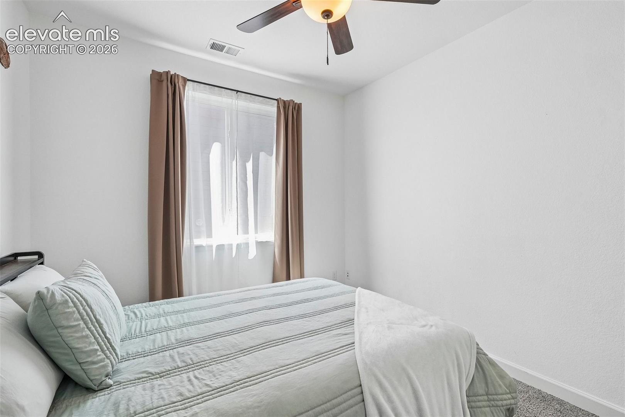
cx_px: 312
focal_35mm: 15
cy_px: 208
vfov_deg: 77.3
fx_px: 260
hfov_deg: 100.4
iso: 800
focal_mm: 10
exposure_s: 1/15
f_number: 8
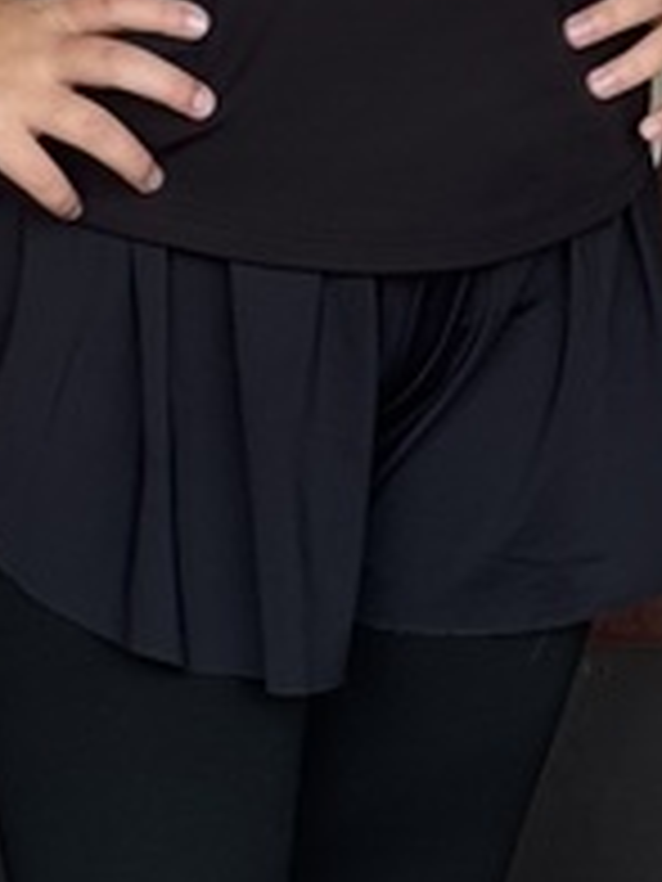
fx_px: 6400
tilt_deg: -8.6
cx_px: 410
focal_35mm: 251
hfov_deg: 5.9
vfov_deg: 7.9
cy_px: 90
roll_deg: -0.9
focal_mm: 6.76
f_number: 1.78
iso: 50
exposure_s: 1/124
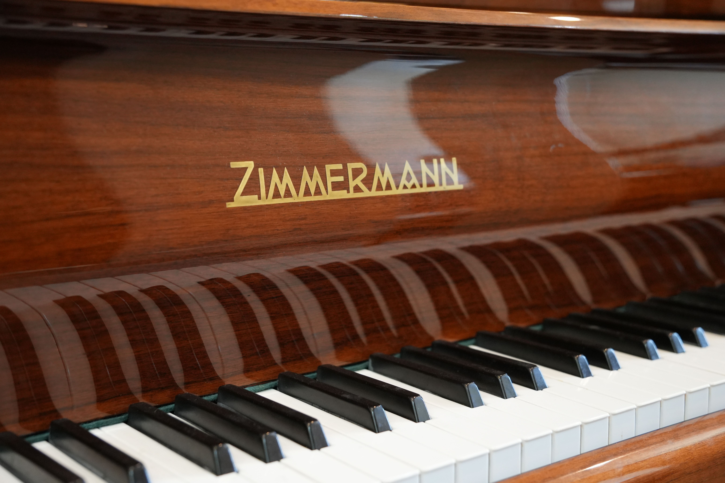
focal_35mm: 50
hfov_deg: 40.0
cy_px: 242
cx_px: 362
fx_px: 997
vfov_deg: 27.3
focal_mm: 33
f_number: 2.8
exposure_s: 1/160
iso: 2000
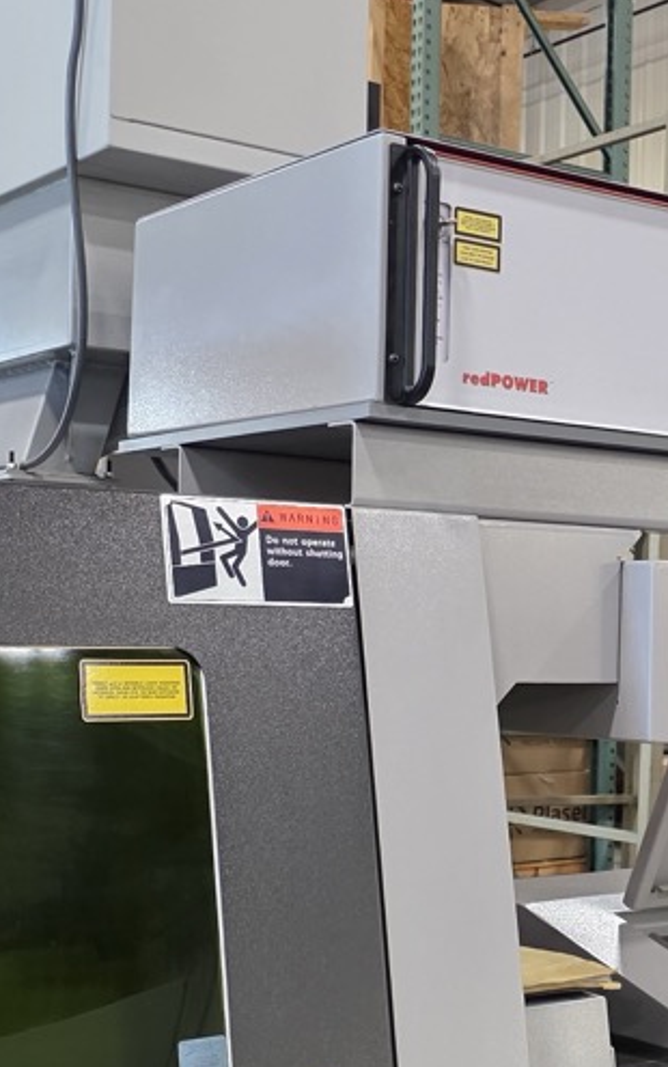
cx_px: 616
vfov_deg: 32.3
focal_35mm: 63
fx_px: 1832
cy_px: 679
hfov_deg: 20.2
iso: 640
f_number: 1.7
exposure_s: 1/120
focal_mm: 6.3
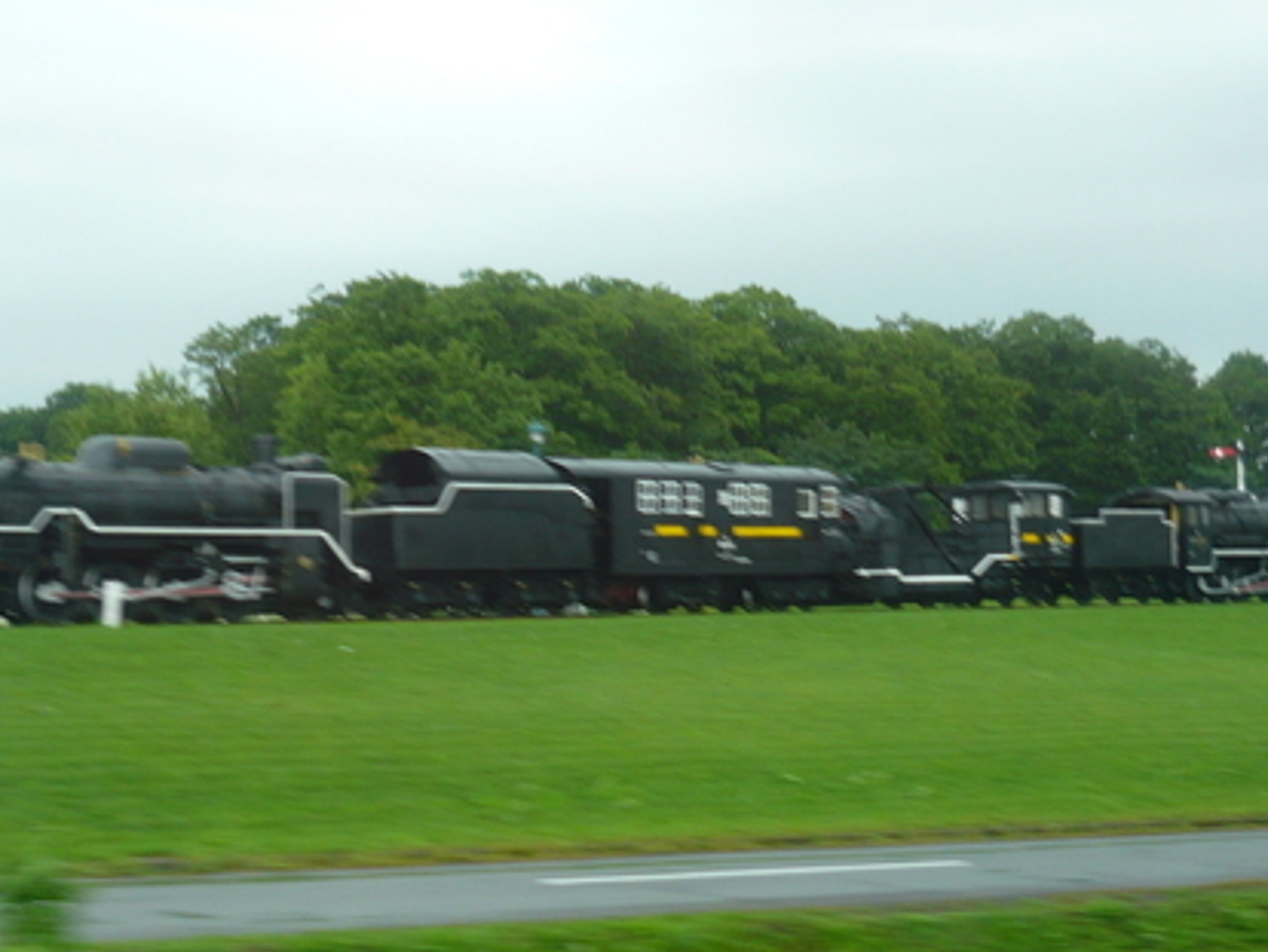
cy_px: 473
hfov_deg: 27.4
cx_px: 631
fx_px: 2602
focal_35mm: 71
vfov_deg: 20.7
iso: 100
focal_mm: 7.2
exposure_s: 1/40
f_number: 3
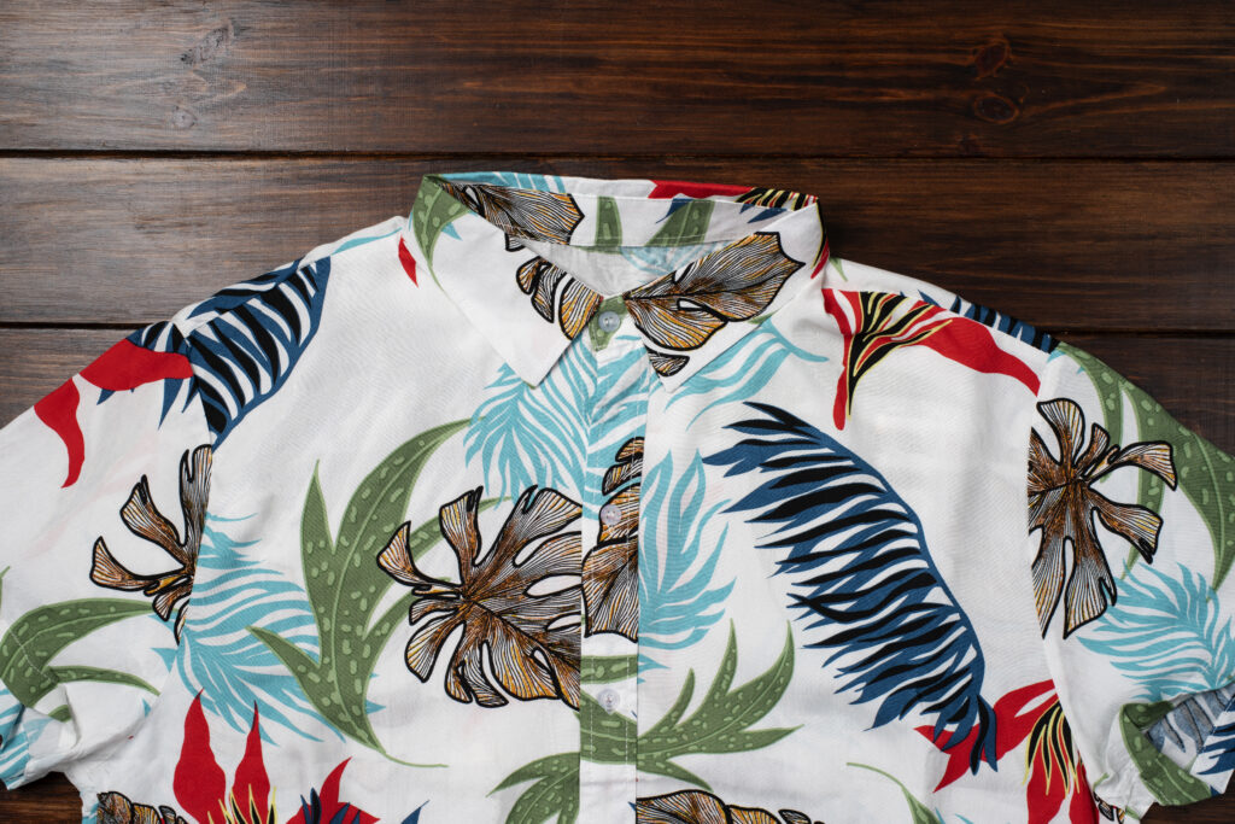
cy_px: 412
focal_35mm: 50
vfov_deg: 27.0
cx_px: 618
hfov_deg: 39.6
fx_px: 1715
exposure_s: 1/100
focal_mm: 50
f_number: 5
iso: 100
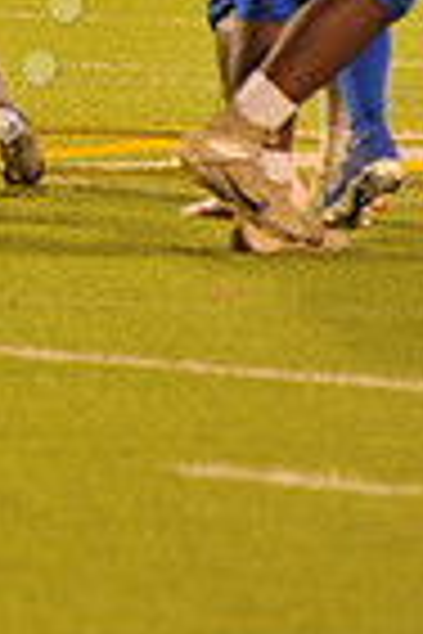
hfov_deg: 1.7
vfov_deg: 2.5
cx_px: -432
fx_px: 14539
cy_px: -180
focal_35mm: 825
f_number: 4.5
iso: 3200
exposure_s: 1/160
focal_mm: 200
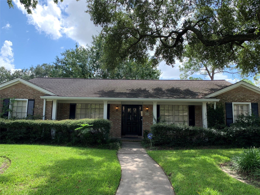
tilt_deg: +7.3
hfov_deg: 67.3
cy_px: 98
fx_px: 195
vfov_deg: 53.1
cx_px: 130
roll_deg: -0.8
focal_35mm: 26
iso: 25
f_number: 1.8
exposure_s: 1/696
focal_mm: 4.25
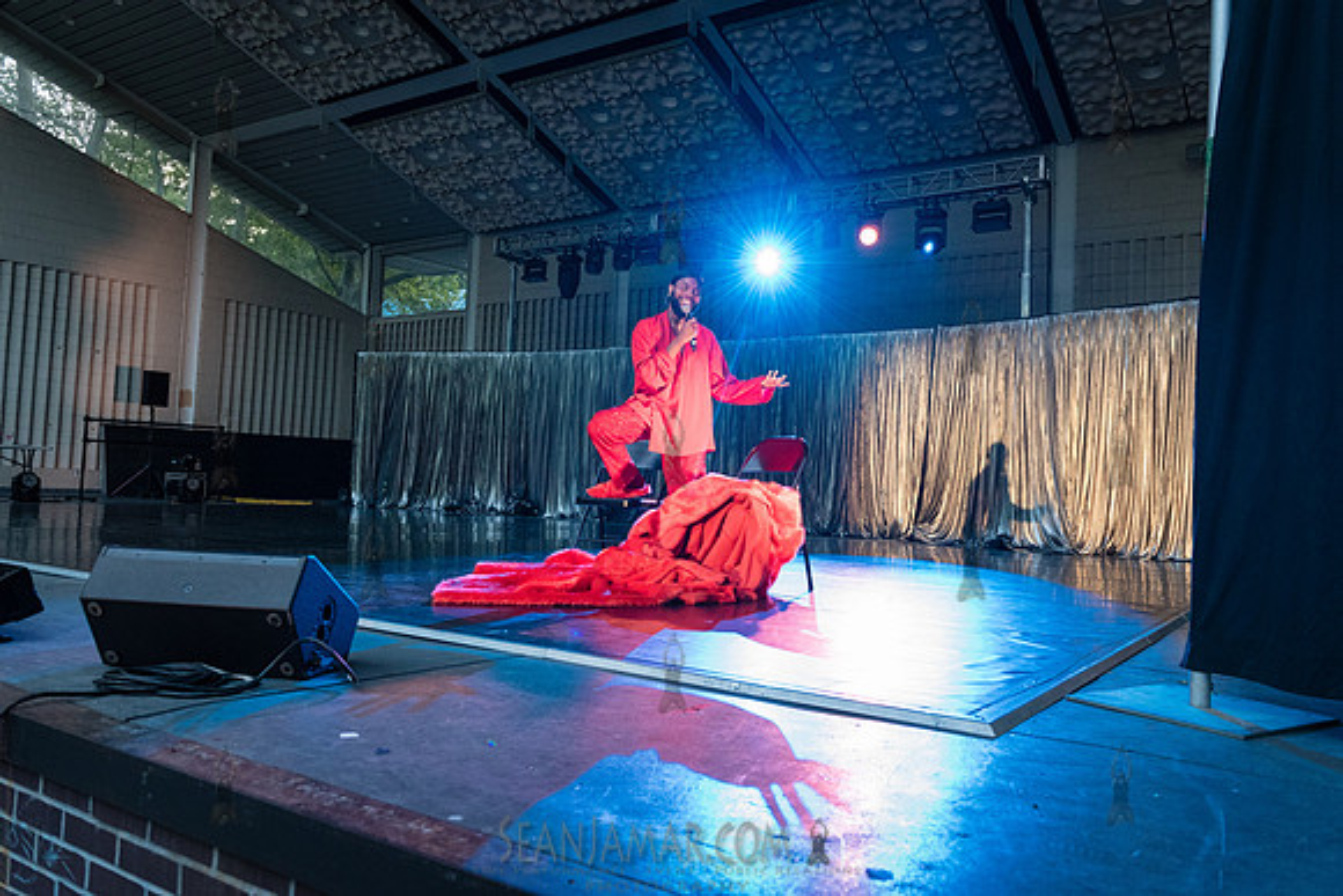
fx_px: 1007
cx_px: 672
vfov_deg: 48.0
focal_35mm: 27
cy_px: 448
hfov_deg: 67.4
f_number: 3.5
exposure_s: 1/250
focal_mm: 27
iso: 3200
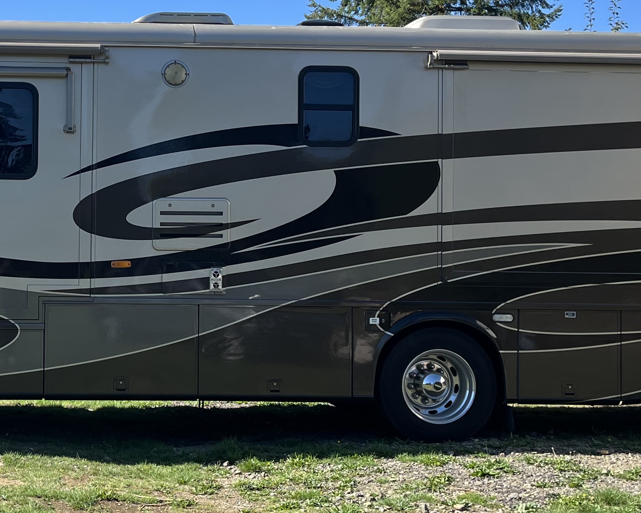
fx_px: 1195
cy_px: 229
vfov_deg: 24.2
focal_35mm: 63
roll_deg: -0.5
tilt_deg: +0.1
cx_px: 92
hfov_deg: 29.1
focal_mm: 5.1
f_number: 1.6
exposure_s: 1/1802
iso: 50
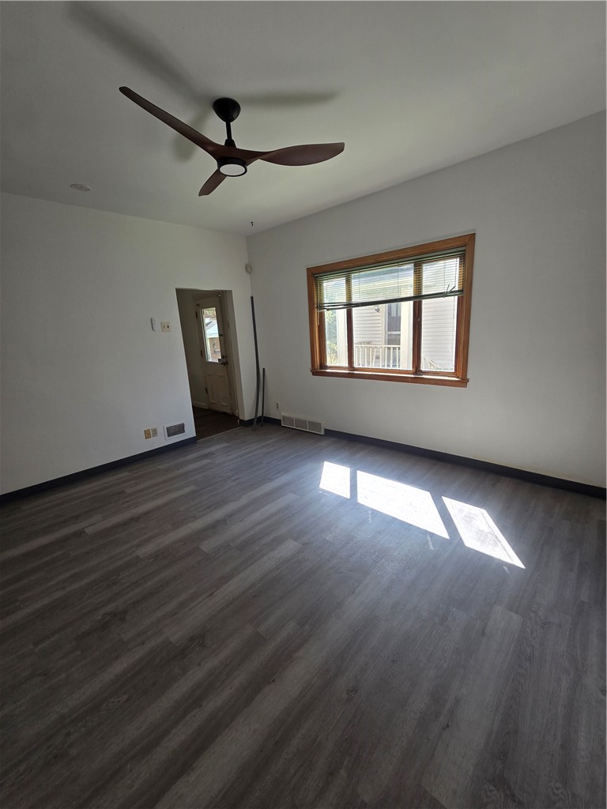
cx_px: 304
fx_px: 304
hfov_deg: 89.9
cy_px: 404
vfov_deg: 106.2
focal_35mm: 13
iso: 50
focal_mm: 2.2
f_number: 2.2
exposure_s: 1/265
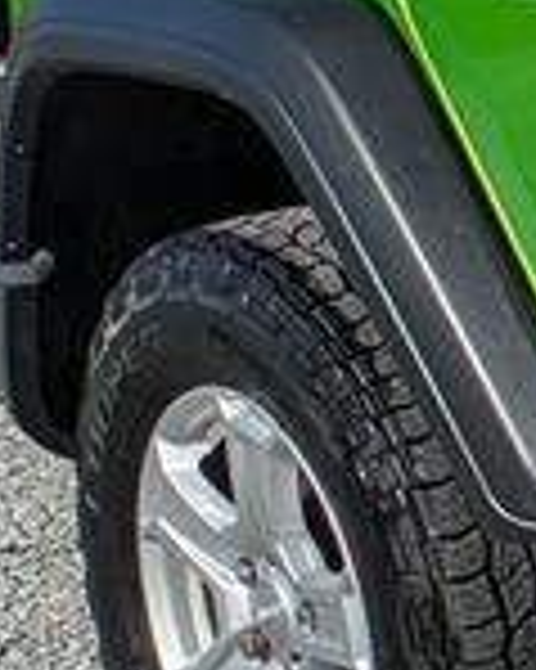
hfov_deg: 5.7
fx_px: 4149
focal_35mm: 209
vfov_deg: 9.2
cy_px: 274
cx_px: 2543
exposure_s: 1/4444
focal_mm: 5.43
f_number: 1.89
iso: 50
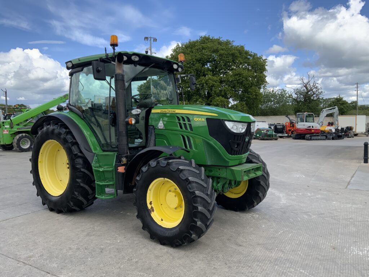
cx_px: 184
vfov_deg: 48.2
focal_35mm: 29
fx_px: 309
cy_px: 138
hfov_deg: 61.7
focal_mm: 3
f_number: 1.8
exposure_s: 1/1015
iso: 16
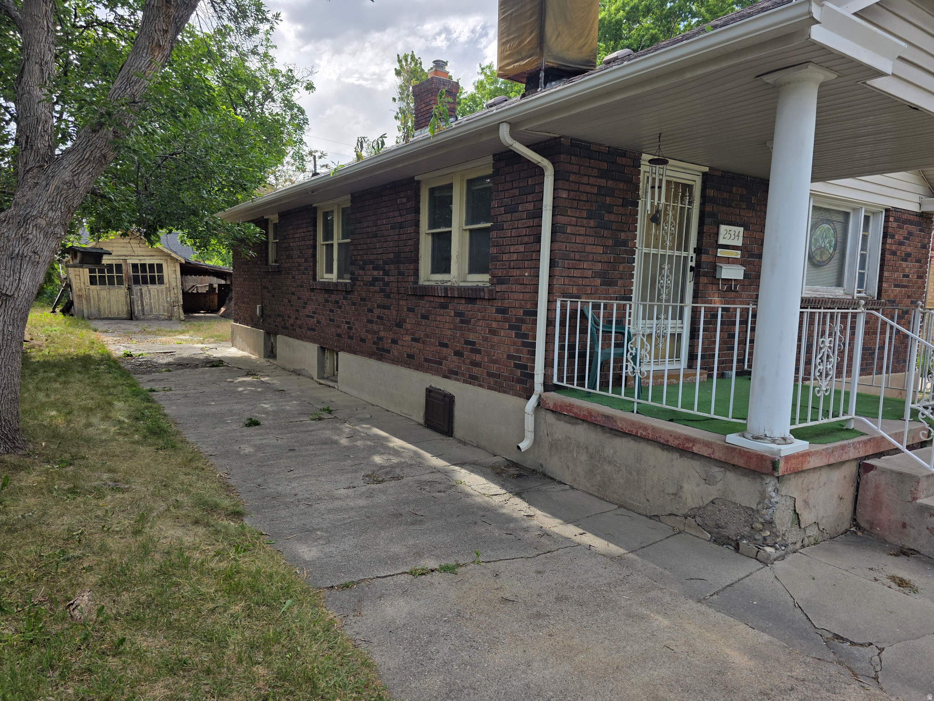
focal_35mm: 23
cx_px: 467
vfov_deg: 58.9
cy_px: 350
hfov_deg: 73.9
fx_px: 621
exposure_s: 1/2828
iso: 80
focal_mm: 6.3
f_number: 1.7
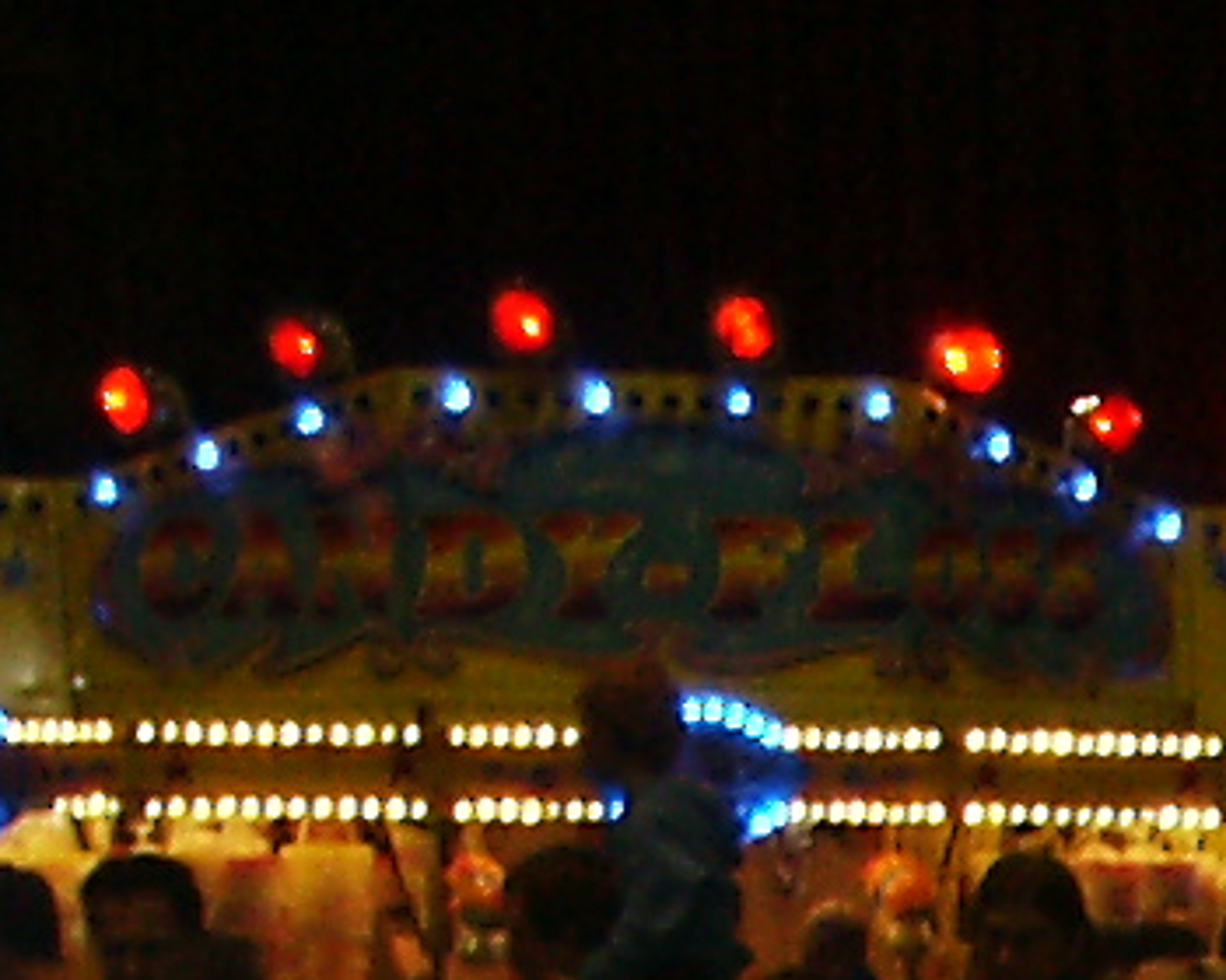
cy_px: 2884
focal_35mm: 222
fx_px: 8055
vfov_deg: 6.4
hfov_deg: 7.8
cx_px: 3370
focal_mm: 7.18
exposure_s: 1/45
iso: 200
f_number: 3
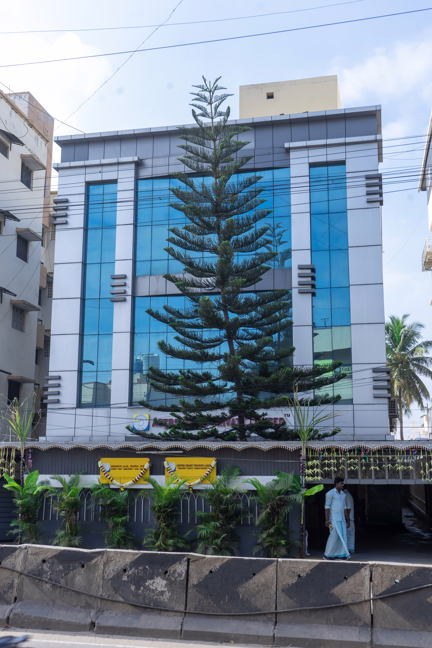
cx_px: 216
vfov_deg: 49.6
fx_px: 702
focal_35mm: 39
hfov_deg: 34.2
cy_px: 324
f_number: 5.6
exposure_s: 1/125
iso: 100
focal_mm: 39
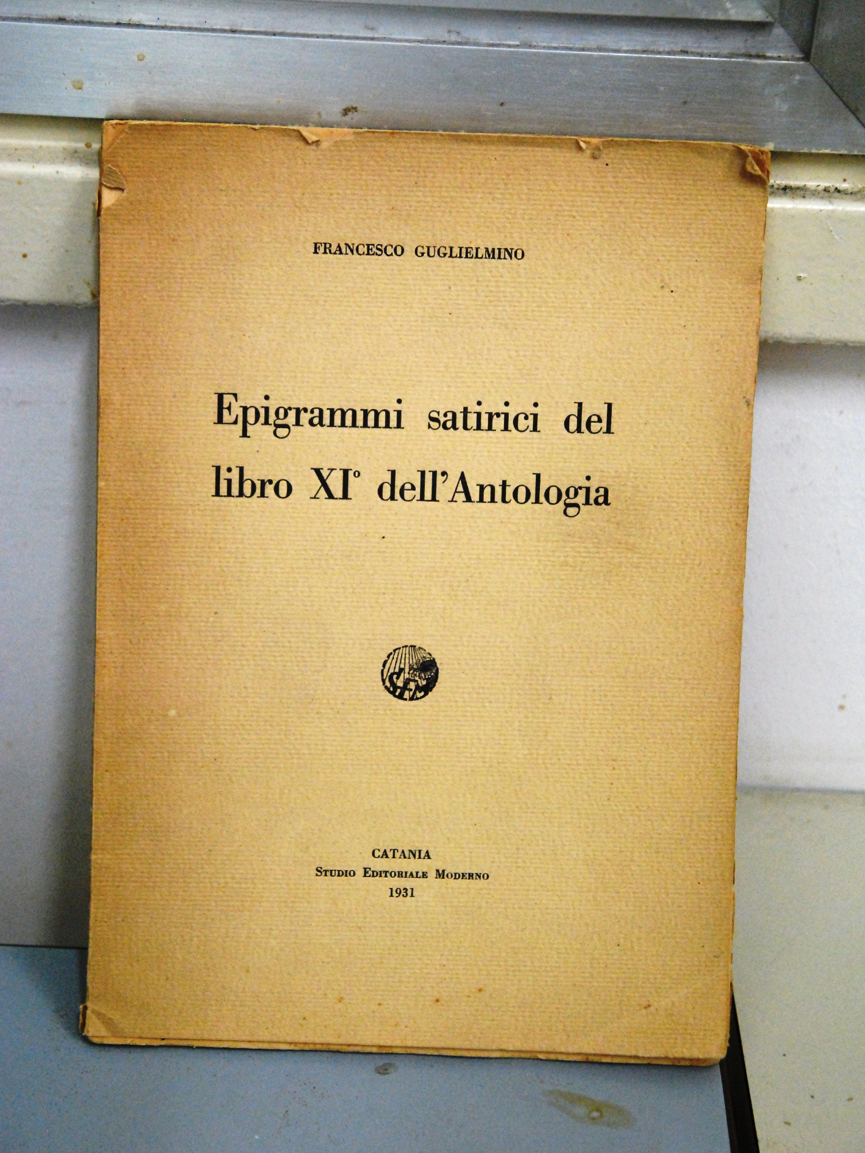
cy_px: 537
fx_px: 2299
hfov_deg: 21.3
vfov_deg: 28.2
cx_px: 435
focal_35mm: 69
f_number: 5
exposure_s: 1/60
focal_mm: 42
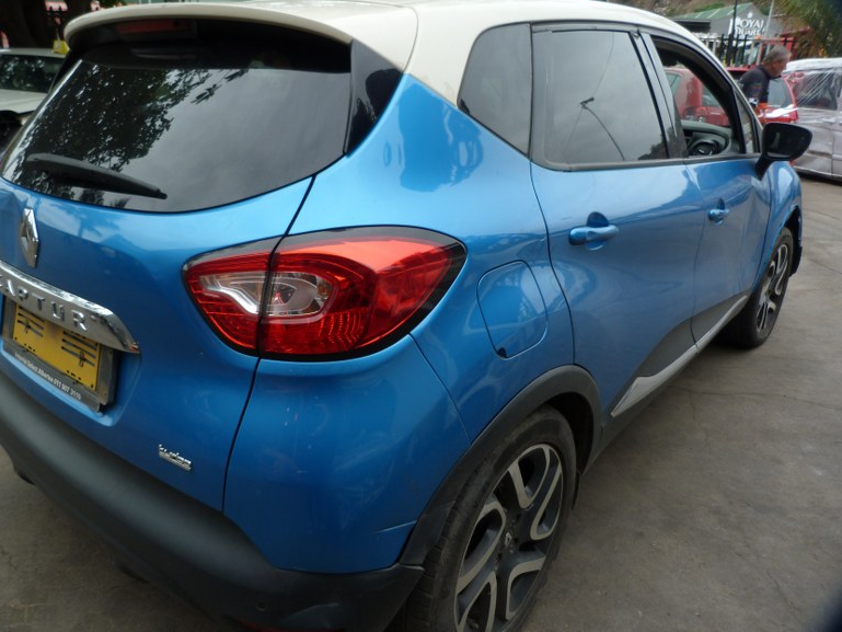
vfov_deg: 53.1
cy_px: 312
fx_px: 633
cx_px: 413
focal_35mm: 26
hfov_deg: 67.3
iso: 80
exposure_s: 1/100
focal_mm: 4.5
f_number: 2.8
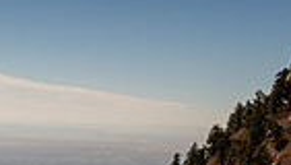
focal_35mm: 116
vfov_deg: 10.3
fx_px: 897
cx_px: 19
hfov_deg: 18.1
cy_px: 227
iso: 200
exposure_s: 1/2000
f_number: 5.6
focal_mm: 27
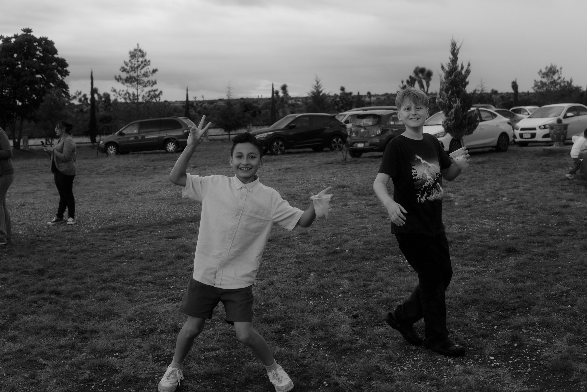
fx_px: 734
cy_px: 196
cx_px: 294
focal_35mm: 45
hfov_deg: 43.6
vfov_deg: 29.9
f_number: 4
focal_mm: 30
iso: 200
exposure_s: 1/320
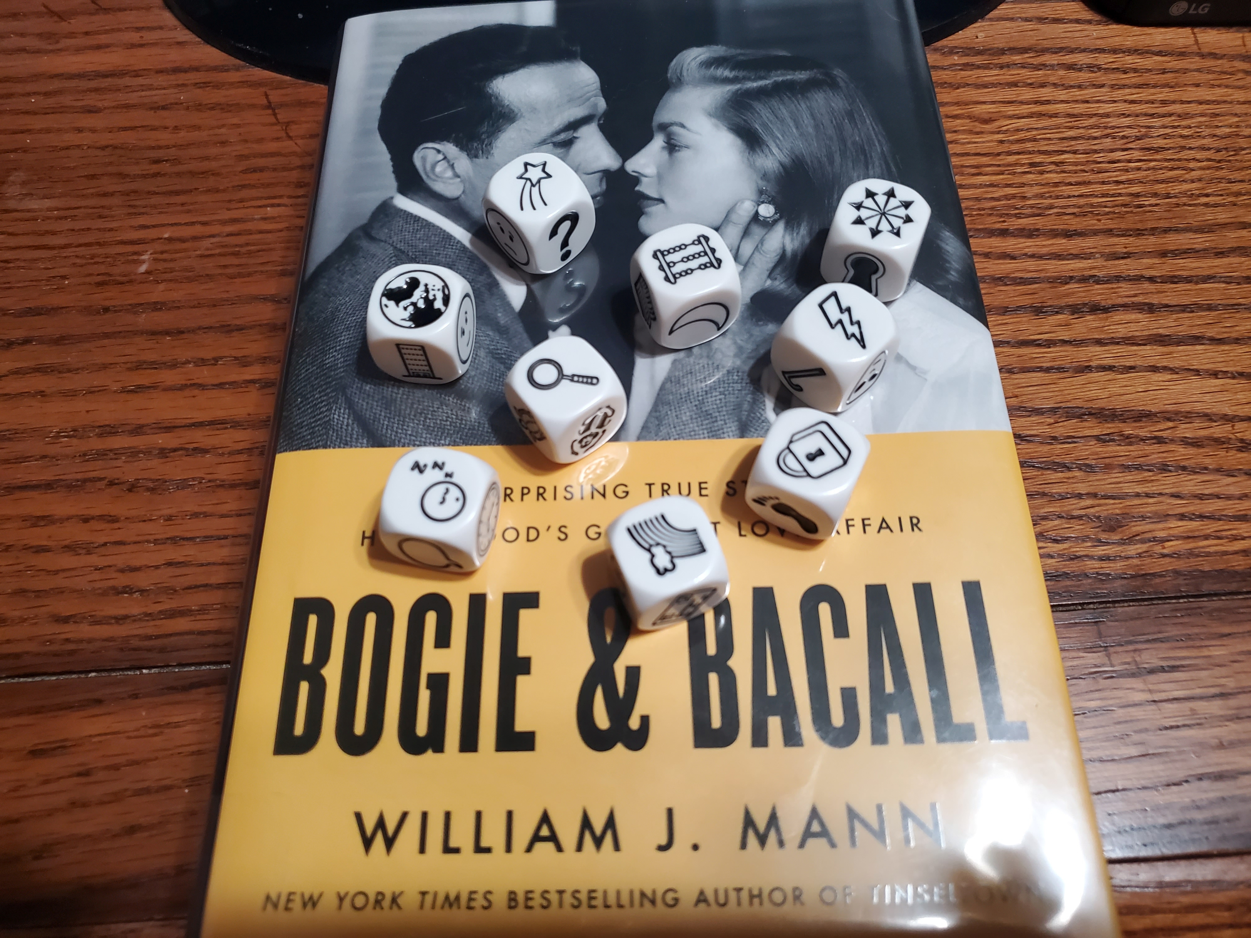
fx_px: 940
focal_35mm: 26
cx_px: 626
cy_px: 469
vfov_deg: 53.1
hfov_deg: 67.3
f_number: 1.5
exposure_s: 1/40
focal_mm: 4.3
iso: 200
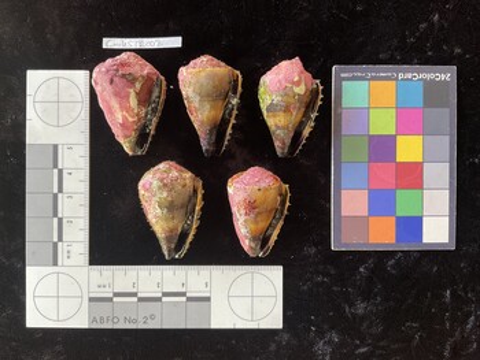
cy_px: 180
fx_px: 402
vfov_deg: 48.3
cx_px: 240
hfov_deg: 61.6
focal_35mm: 29
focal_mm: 3
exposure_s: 1/60
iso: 80
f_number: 1.8
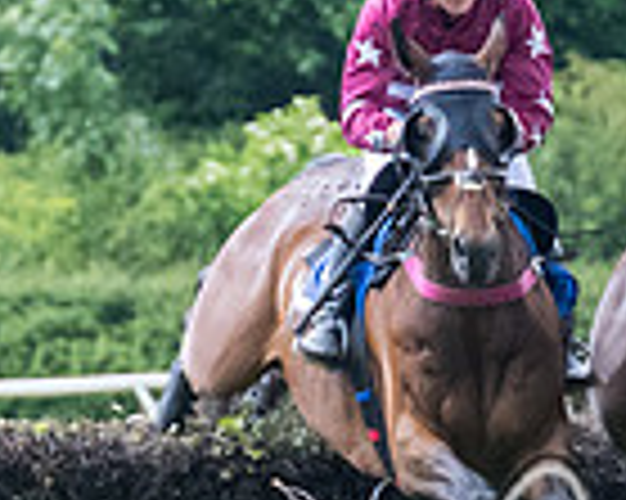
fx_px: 16792
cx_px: 1421
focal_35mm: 907
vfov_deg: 1.7
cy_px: 471
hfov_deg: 2.1
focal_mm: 115
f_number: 4
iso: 2000
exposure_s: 1/1000
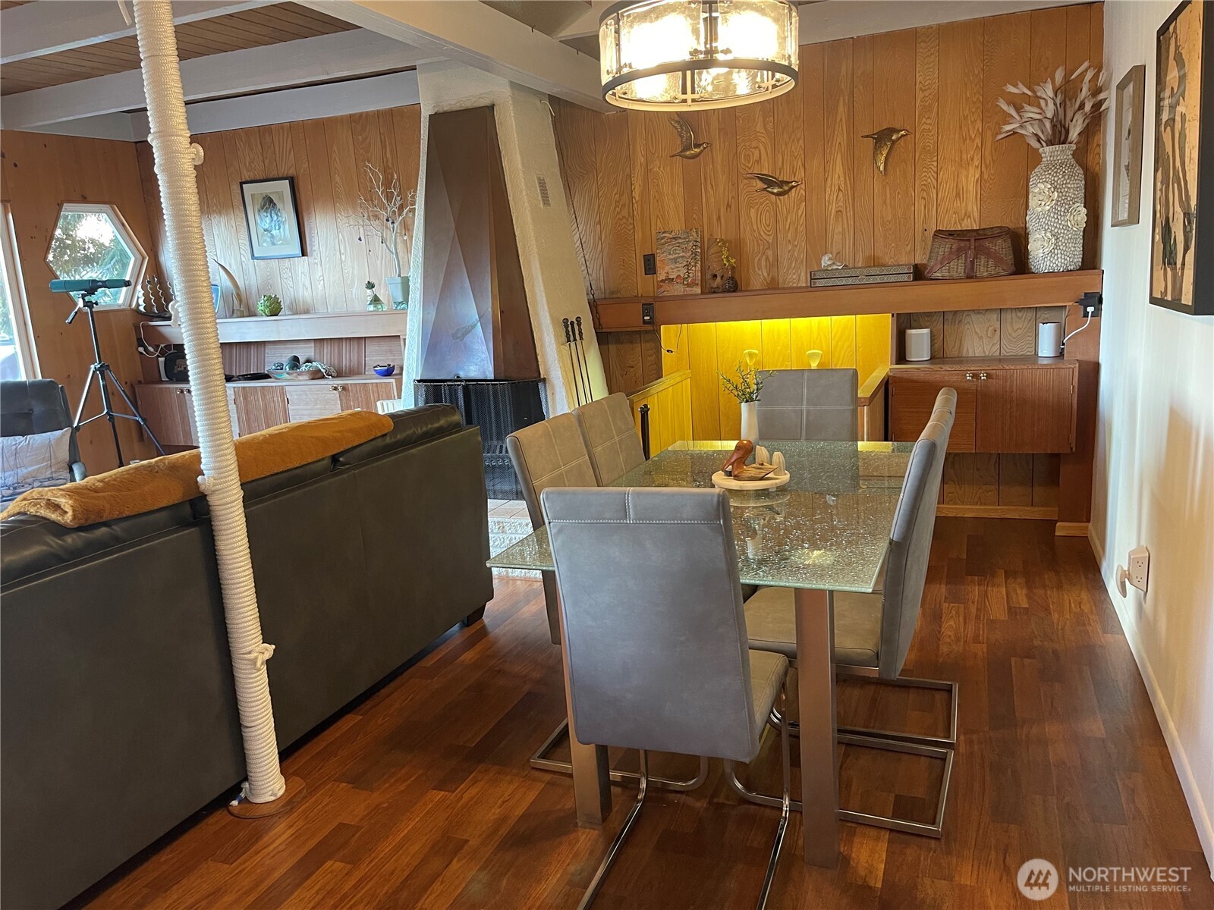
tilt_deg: -12.6
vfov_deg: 54.9
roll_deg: +3.6
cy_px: 455
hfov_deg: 69.4
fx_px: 877
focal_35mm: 25
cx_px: 607
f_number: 1.6
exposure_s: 1/60
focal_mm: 5.1
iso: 320
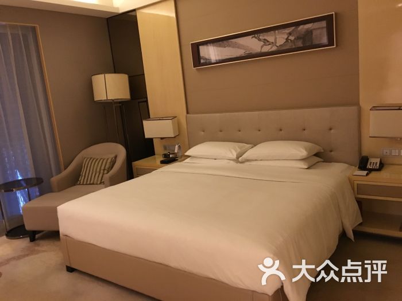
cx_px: 201
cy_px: 150
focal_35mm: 29
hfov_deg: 61.7
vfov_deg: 48.2
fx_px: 337
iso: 400
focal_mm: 4.15
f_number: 2.2
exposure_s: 1/17
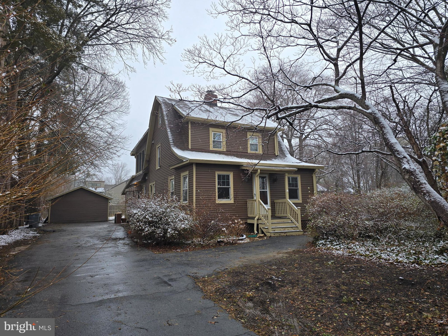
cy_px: 168
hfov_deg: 73.9
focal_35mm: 23
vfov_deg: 58.9
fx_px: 298
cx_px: 224
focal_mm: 6.3
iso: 32
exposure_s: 1/180
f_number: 1.7
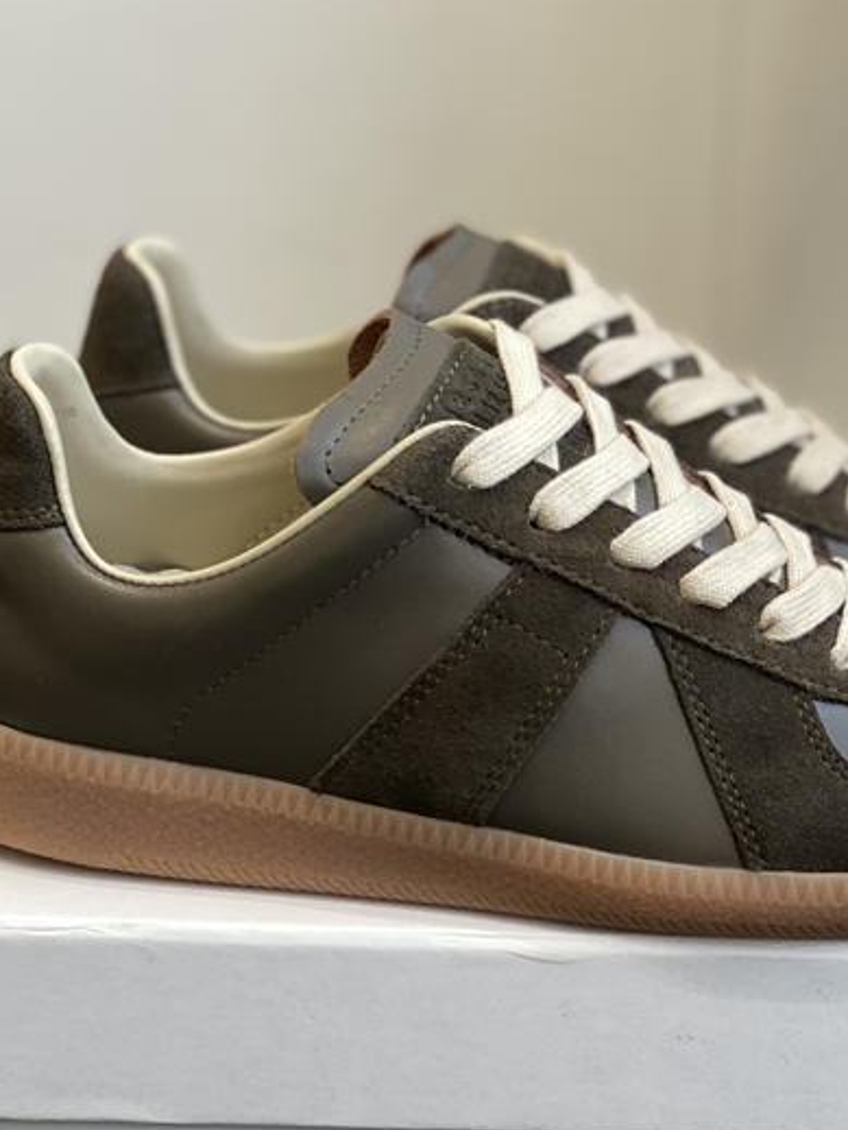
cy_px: 582
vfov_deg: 22.5
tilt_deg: -18.6
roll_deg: -1.4
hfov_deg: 17.0
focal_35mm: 87
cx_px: 552
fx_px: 2839
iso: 64
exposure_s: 1/122
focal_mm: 6
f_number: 2
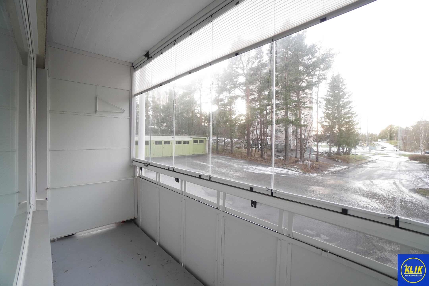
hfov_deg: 100.4
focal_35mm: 15
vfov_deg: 77.3
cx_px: 214
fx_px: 179
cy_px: 143
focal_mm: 10
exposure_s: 1/25
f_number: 4.5
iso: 500
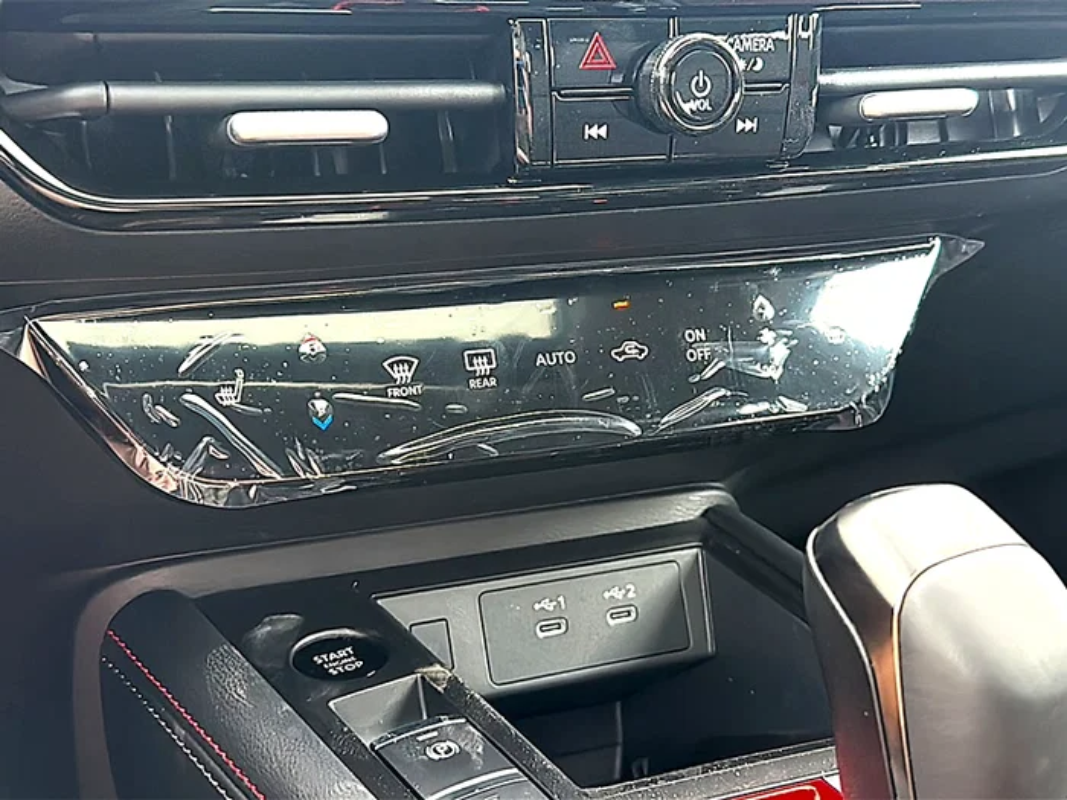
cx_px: 534
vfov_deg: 37.7
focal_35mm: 38
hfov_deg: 49.0
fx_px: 1171
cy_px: 400
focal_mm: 6.86
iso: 250
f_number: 1.78
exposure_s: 1/74
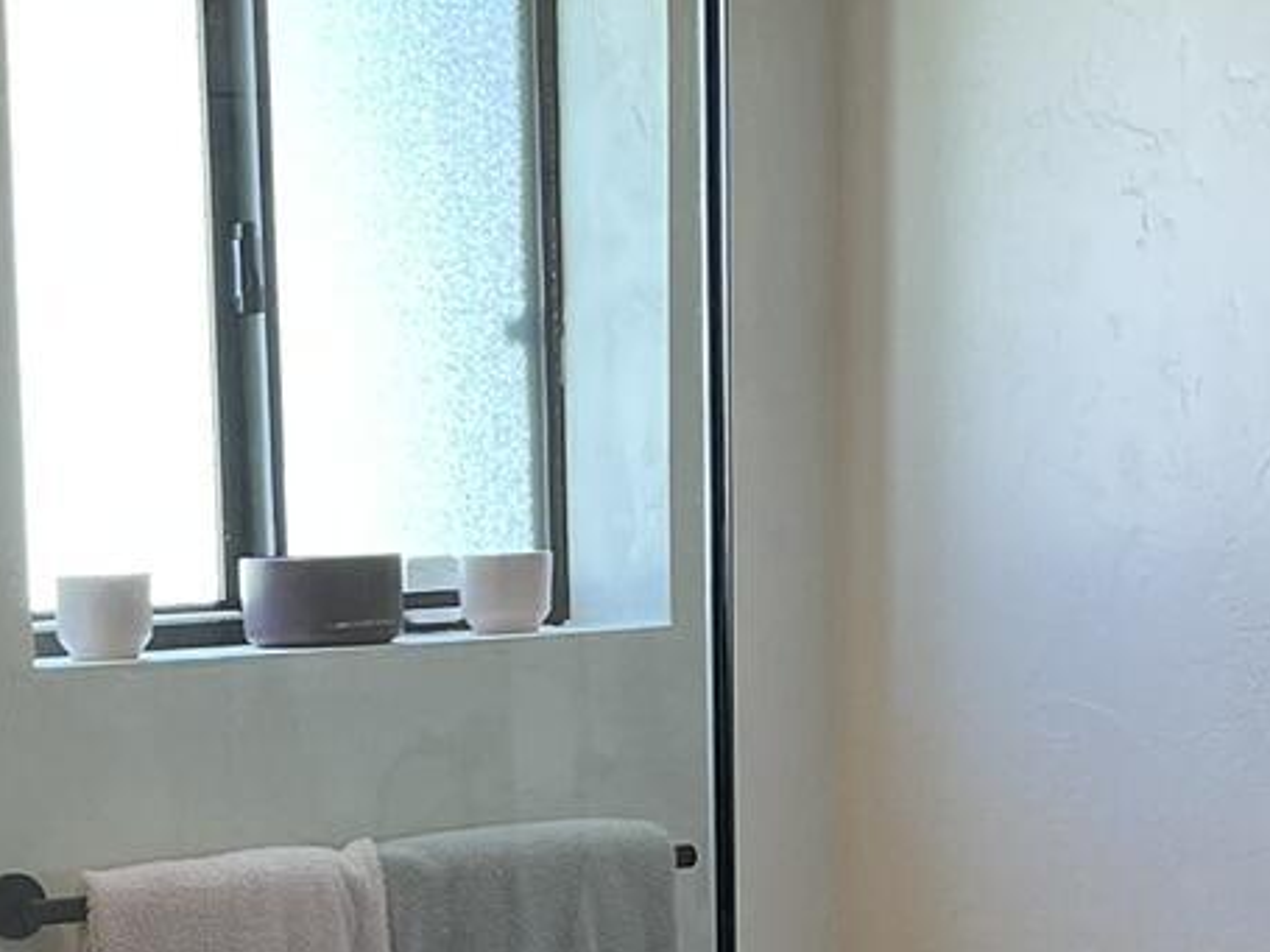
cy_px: 1312
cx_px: 243
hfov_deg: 16.7
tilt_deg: -9.6
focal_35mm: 117
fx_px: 4291
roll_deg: +2.5
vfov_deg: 12.2
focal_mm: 4.2
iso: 125
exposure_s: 1/120
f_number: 1.6
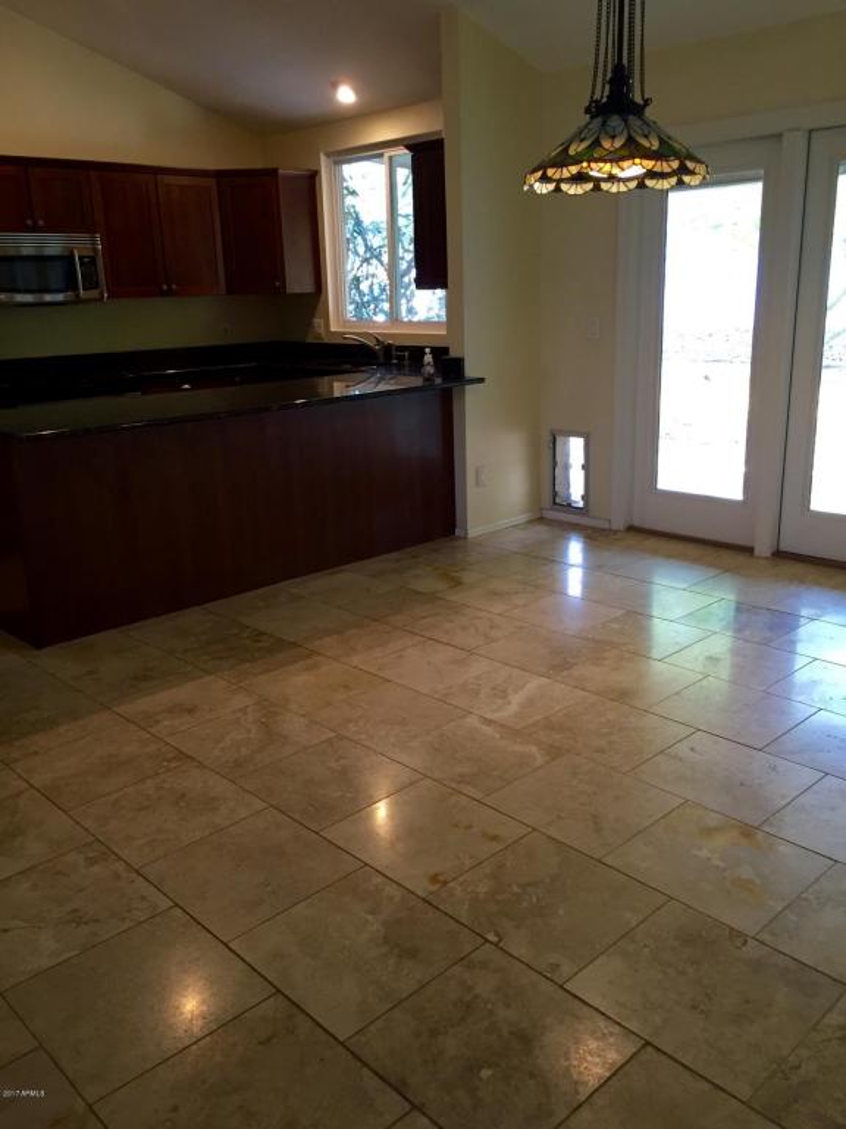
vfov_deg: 61.7
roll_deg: +2.0
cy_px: 564
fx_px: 945
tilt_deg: -16.6
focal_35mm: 29
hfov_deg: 48.2
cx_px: 423
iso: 100
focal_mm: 4.15
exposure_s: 1/30
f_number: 2.2
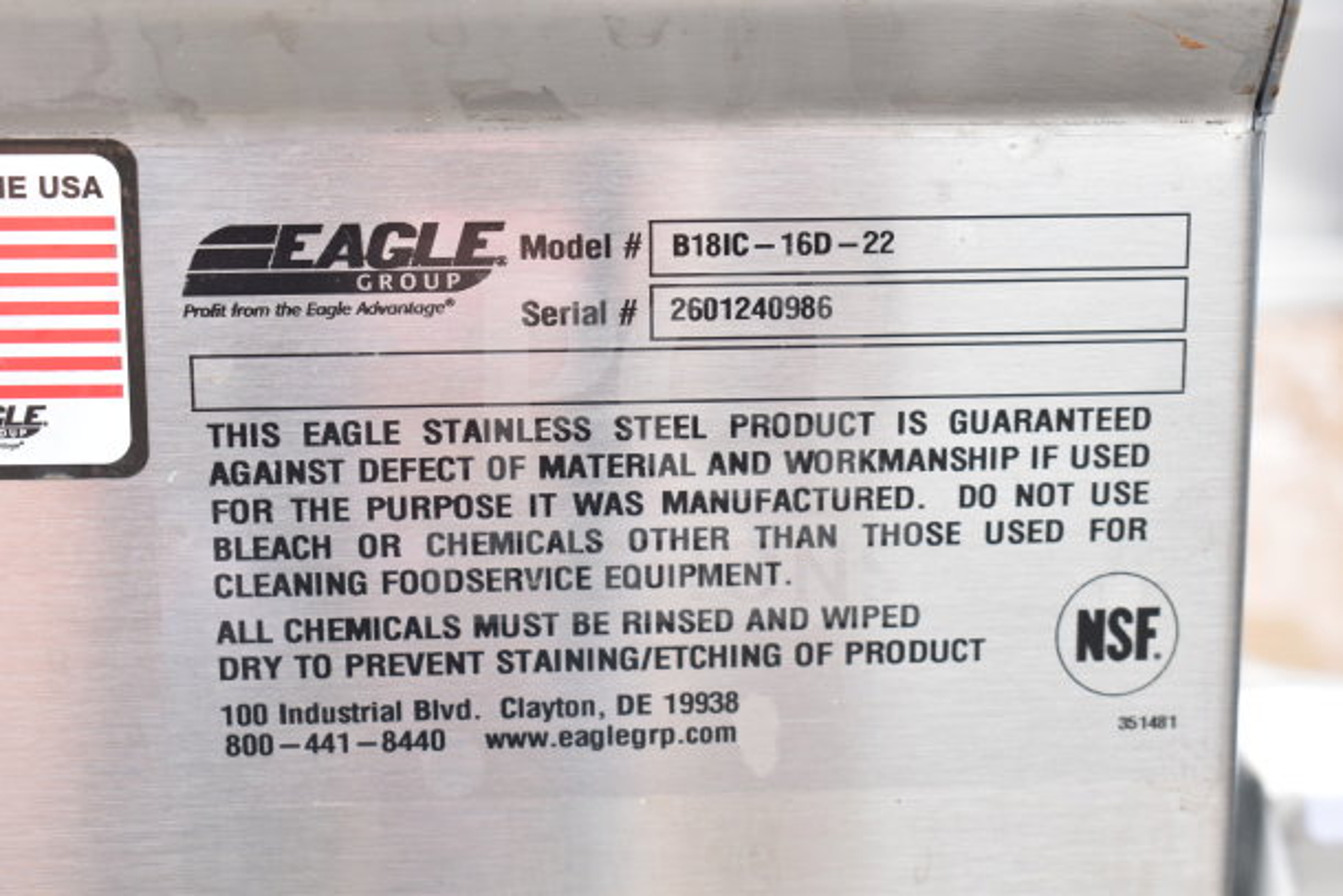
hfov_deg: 29.2
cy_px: 448
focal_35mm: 69
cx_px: 672
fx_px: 2575
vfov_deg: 19.7
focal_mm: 46
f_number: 6.3
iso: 200
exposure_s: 1/160
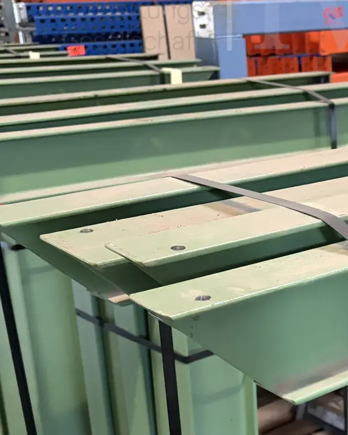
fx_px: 811
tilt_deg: -18.4
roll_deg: +1.7
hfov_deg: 22.8
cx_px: 381
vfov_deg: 29.8
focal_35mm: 63
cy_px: 291
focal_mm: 5.96
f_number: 1.6
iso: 500
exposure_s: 1/33
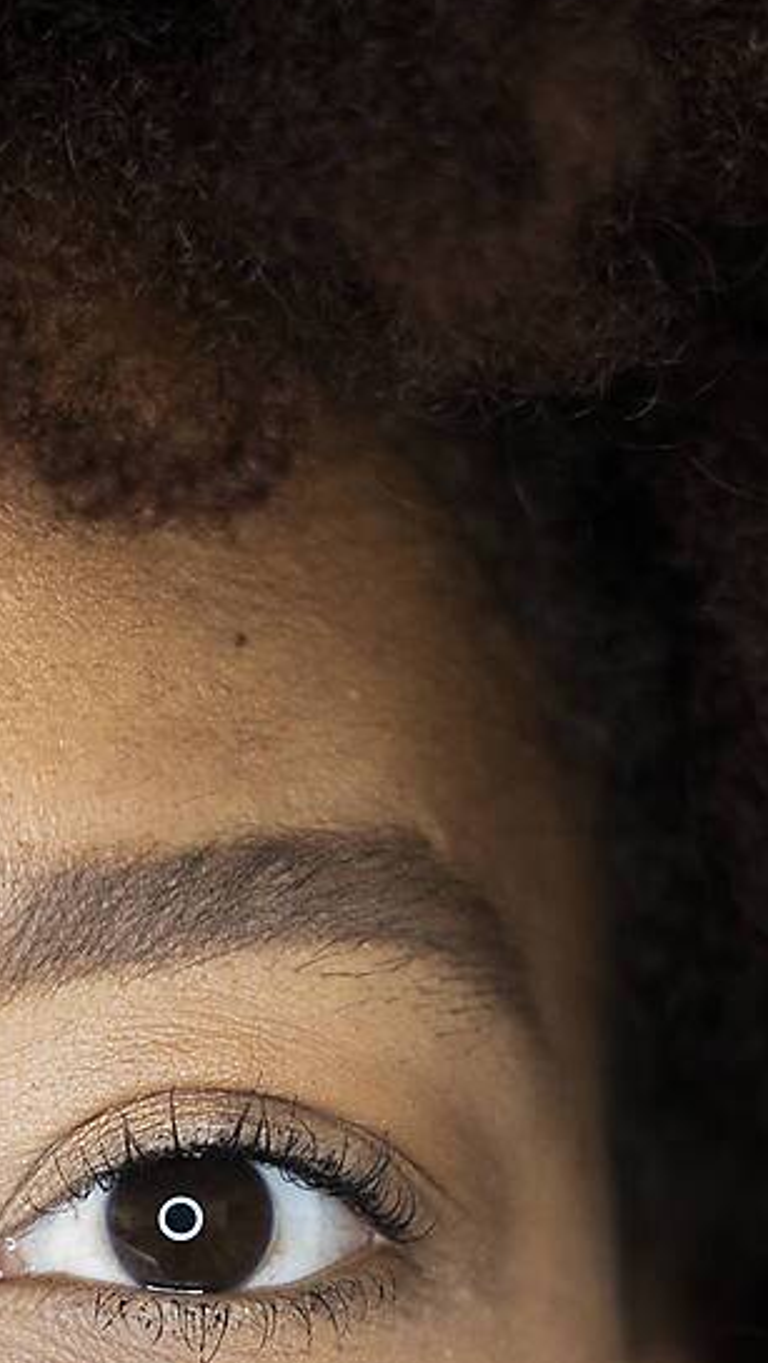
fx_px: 6256
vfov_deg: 12.3
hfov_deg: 7.0
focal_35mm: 173
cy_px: 1461
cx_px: -55
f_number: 2.8
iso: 800
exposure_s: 1/200
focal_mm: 50
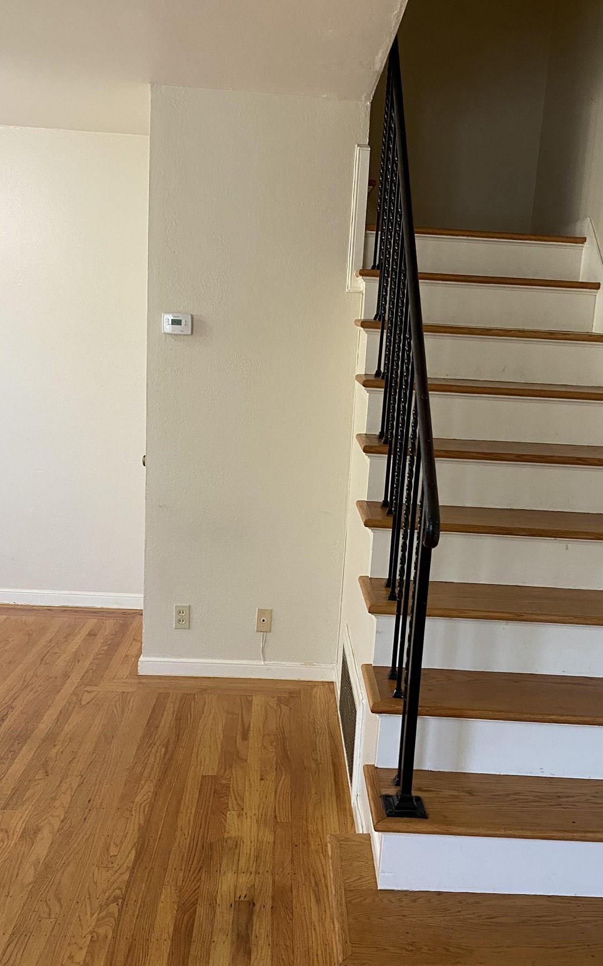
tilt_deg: -9.7
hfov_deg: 35.3
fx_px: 947
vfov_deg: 53.7
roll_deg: -3.3
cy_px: 570
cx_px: 330
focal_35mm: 36
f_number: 1.8
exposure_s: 1/60
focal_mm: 4.25
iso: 250
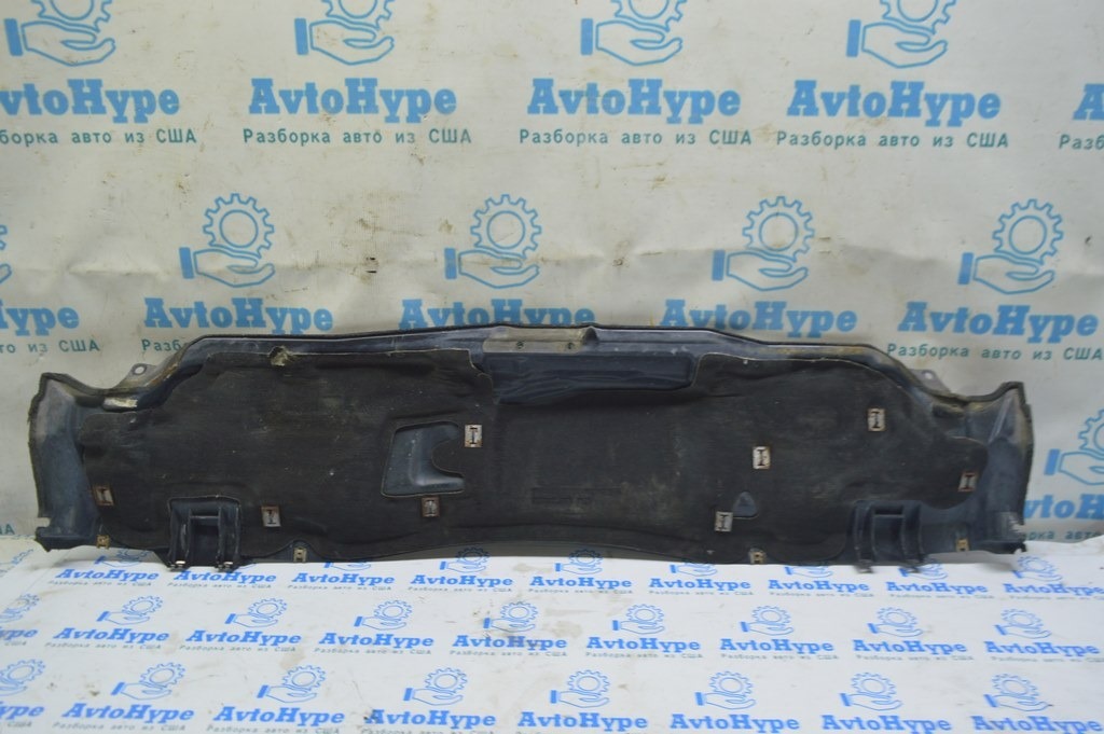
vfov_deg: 47.9
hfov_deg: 67.4
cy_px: 367
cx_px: 552
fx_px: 827
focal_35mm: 27
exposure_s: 1/20
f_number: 5.6
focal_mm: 18
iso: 400
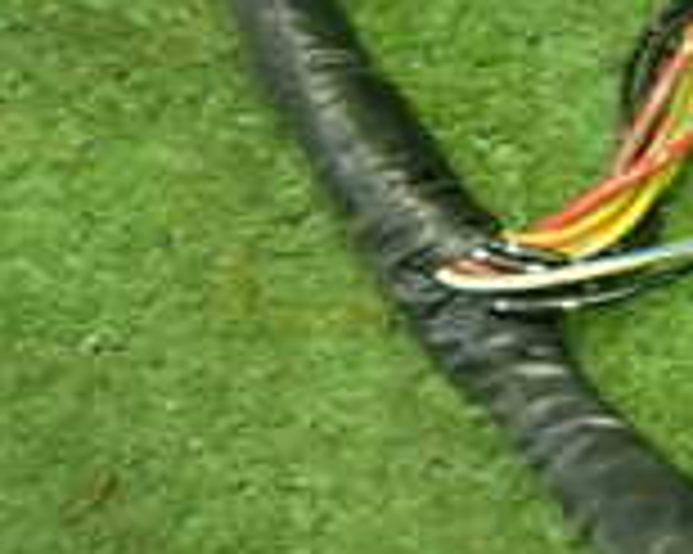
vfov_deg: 12.6
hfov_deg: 14.2
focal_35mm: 122
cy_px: 108
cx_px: 1192
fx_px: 2501
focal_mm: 5.79
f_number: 2.4
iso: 250
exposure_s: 1/30
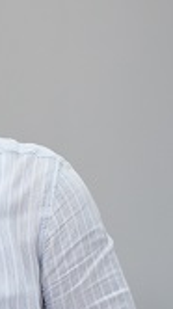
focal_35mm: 525
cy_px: 495
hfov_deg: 2.2
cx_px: -712
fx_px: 4295
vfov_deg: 4.1
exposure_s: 1/160
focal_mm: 83
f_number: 4
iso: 800
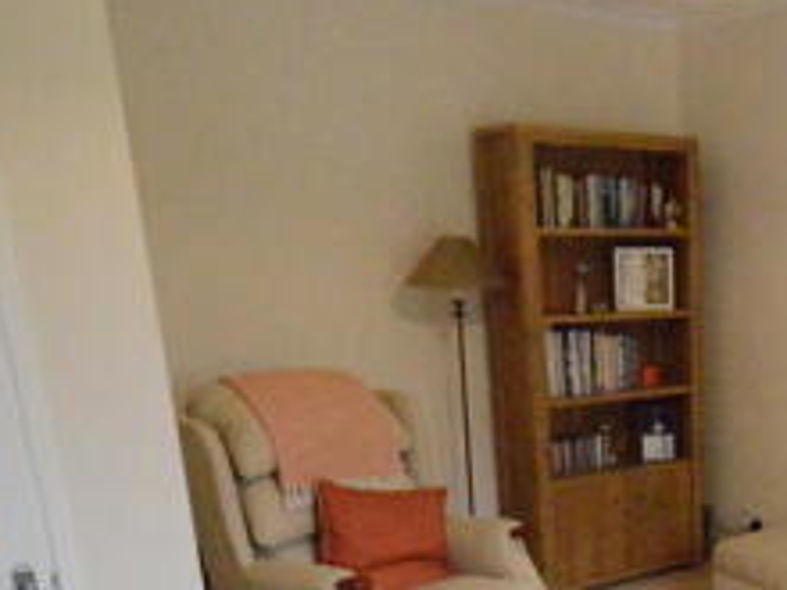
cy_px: 569
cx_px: 791
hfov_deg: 38.8
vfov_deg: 31.4
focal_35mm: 43
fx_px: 978
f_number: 4
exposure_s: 1/500
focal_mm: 10
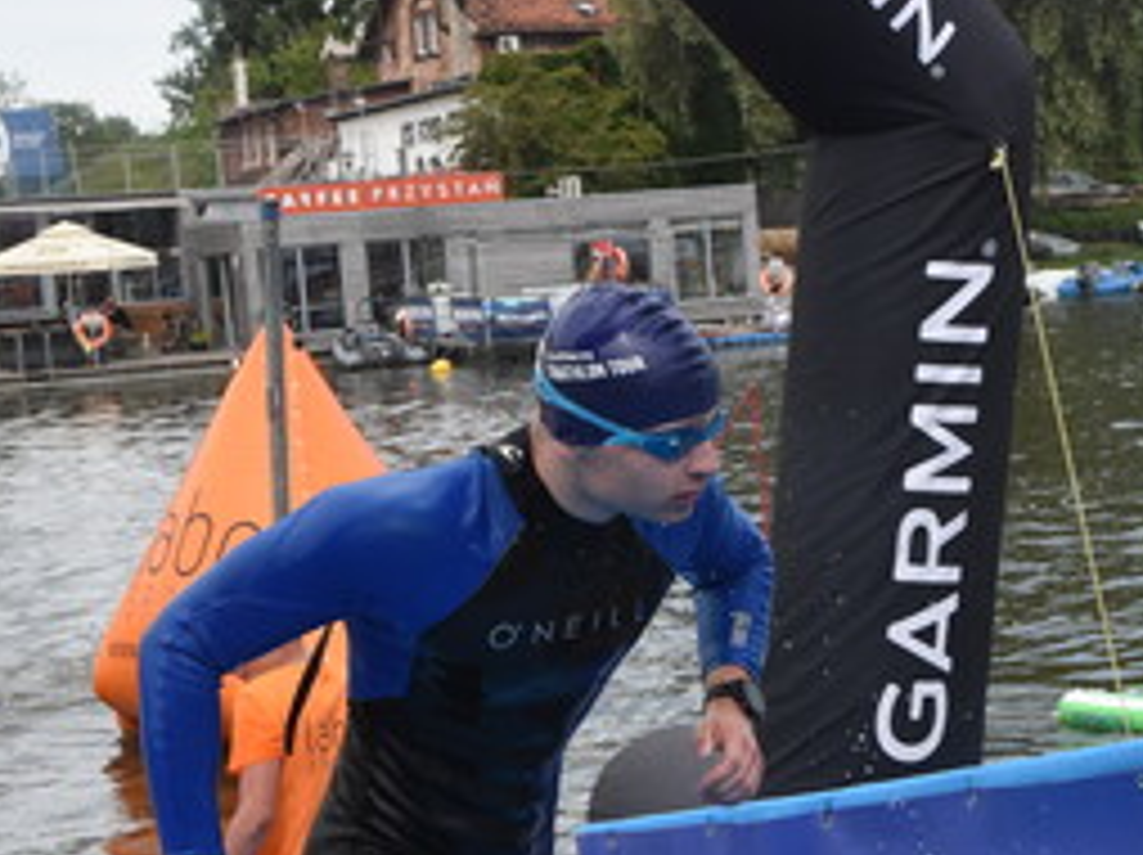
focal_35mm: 92
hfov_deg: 21.2
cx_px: 792
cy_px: 540
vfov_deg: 16.0
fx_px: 3035
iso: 1250
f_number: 11
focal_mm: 38
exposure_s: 1/500
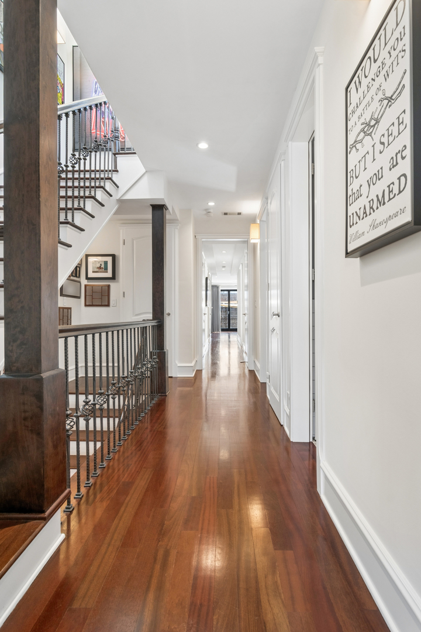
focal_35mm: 18
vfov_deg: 90.0
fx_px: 316
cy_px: 316
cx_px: 210
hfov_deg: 67.4
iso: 200
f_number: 8
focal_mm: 12
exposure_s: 1/8
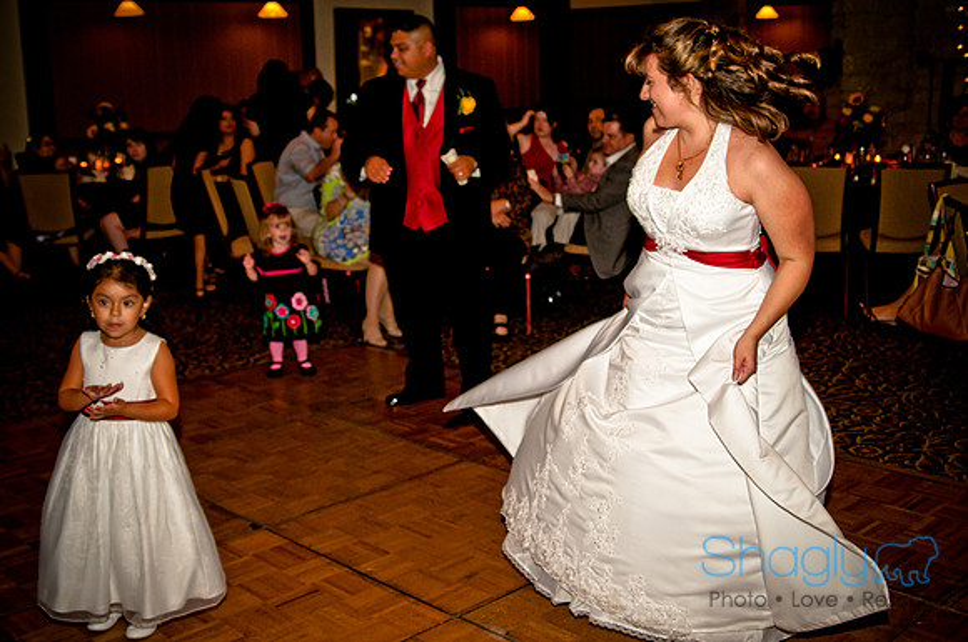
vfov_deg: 31.8
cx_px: 484
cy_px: 321
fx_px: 1128
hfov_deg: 46.5
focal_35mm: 42
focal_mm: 28
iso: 400
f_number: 2.8
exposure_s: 1/200
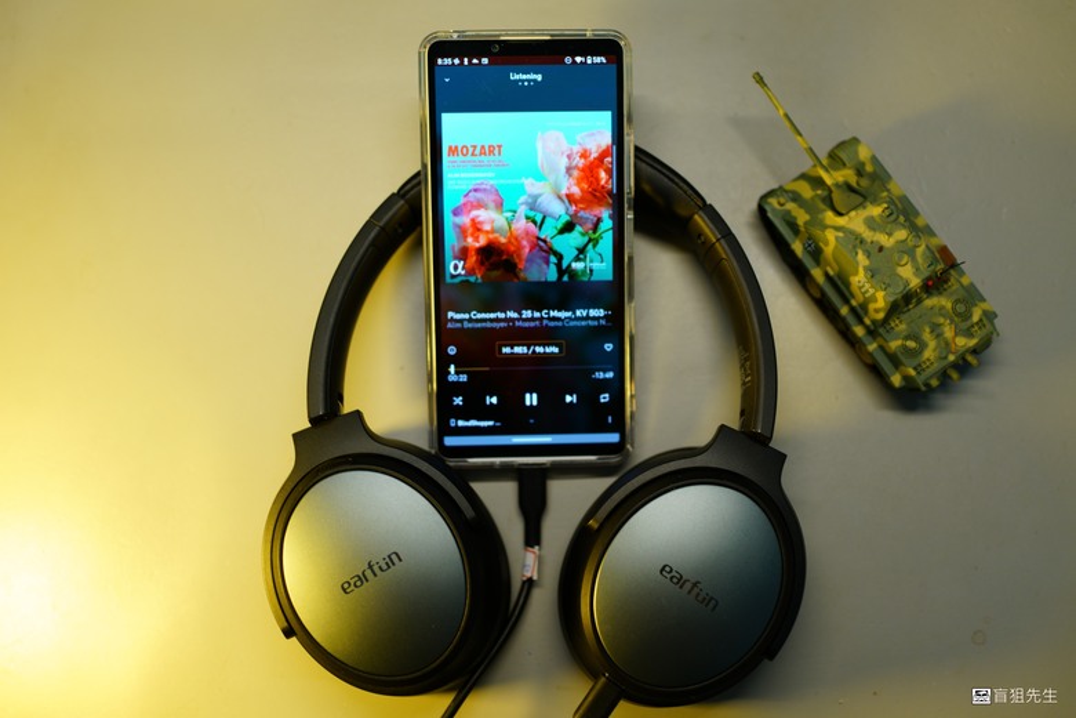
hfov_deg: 54.4
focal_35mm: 35
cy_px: 359
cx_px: 538
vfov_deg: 37.9
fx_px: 1046
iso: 400
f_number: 2.5
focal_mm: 35
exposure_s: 1/100
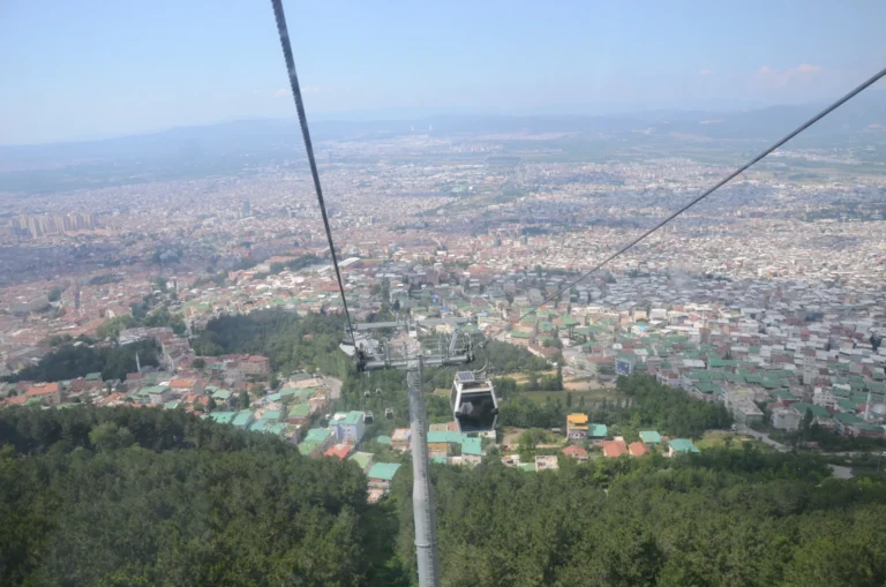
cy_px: 294
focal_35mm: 27
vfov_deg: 47.8
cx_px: 443
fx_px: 663
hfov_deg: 67.5
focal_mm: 18
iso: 100
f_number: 6.3
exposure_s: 1/160
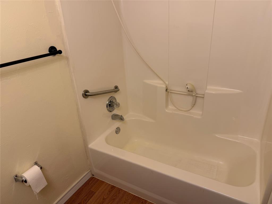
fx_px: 189
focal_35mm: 24
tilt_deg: -23.7
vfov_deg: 56.8
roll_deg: +3.7
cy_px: 102
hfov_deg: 71.6
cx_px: 136
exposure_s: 1/120
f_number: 1.78
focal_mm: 6.76
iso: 100
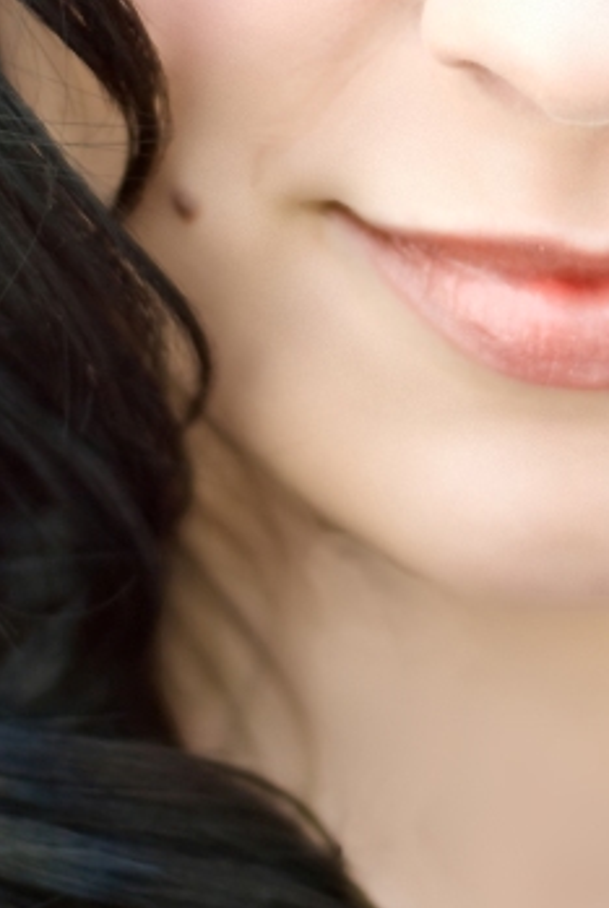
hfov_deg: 6.3
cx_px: 522
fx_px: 5560
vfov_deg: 9.3
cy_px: 75
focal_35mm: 220
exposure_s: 1/320
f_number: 1.8
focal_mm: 50
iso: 100
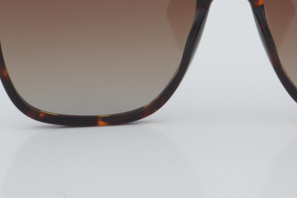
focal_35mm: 148
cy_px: 23
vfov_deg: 9.2
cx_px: 230
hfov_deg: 13.8
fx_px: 1220
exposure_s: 1/3
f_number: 32
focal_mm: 55
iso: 100
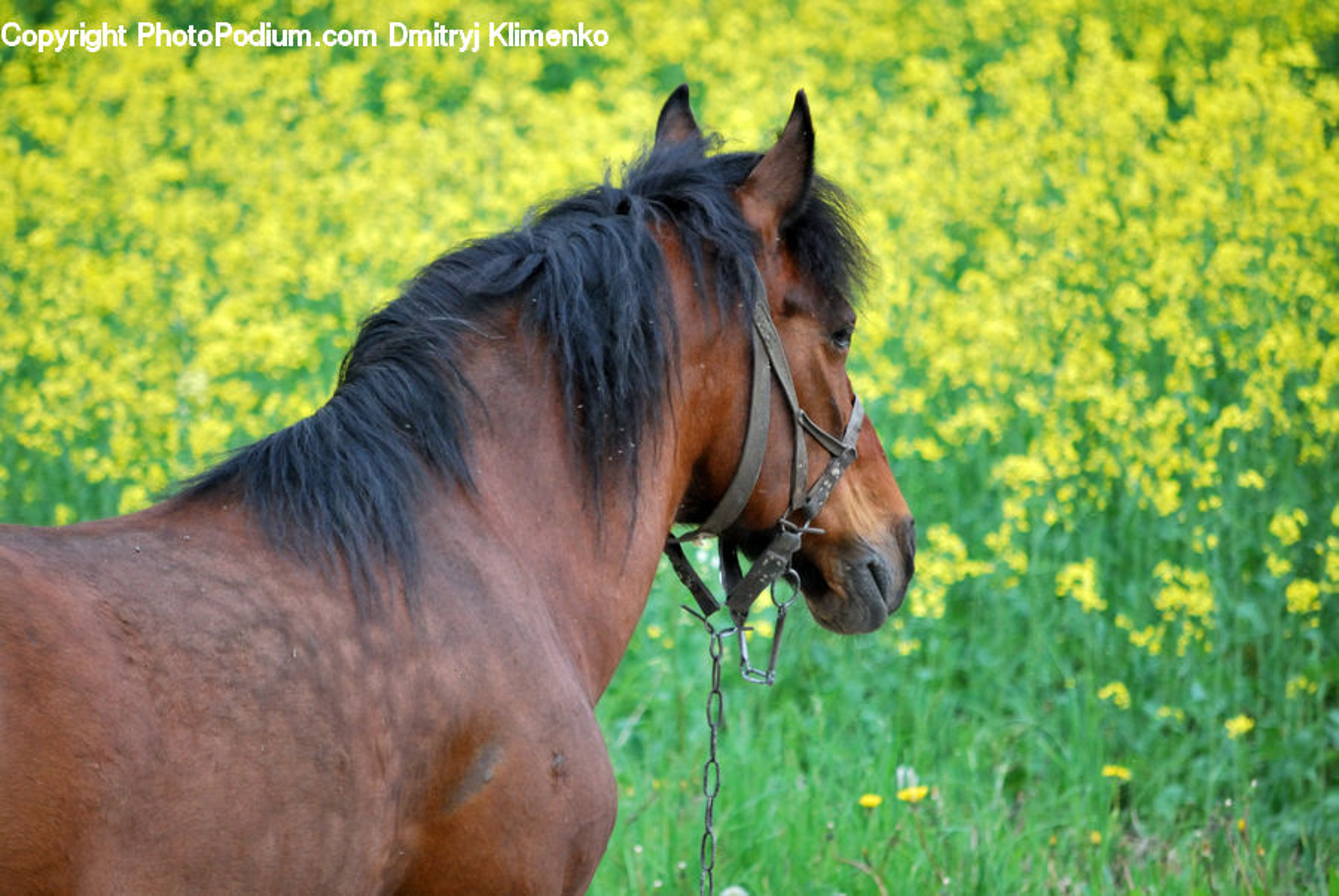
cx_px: 670
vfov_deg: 4.6
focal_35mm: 300
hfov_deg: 6.9
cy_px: 448
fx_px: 11169
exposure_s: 1/250
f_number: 5.6
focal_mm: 200
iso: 800
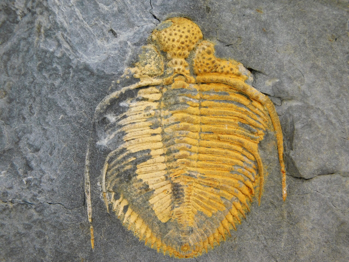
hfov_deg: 8.5
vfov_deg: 6.4
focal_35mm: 232
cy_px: 131
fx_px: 2339
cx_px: 174
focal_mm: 41.3
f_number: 5.6
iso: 125
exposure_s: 1/80
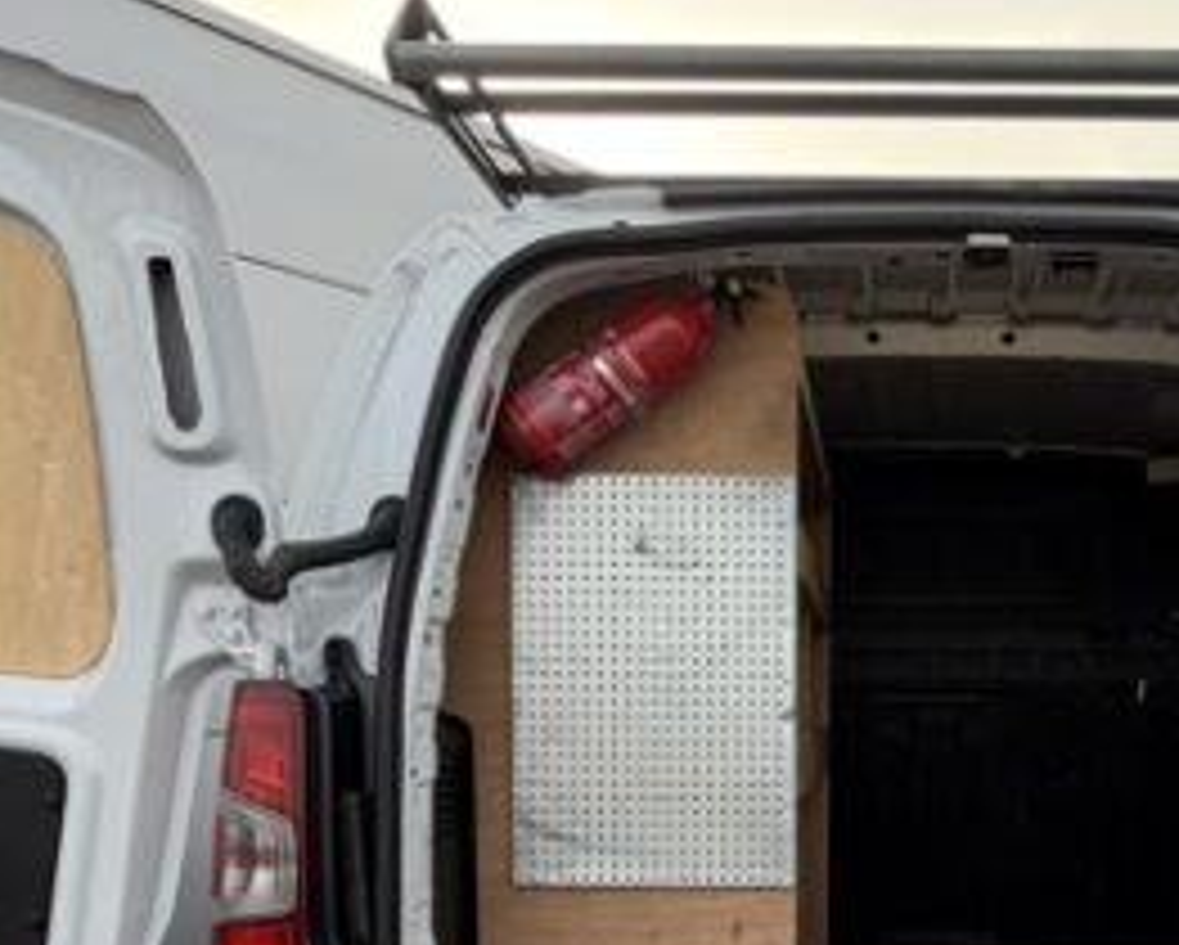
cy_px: 788
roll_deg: -0.1
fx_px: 1397
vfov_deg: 35.8
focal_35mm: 40
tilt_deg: -2.8
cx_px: 932
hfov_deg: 43.7
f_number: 2.2
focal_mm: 2.22
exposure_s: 1/502
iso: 40
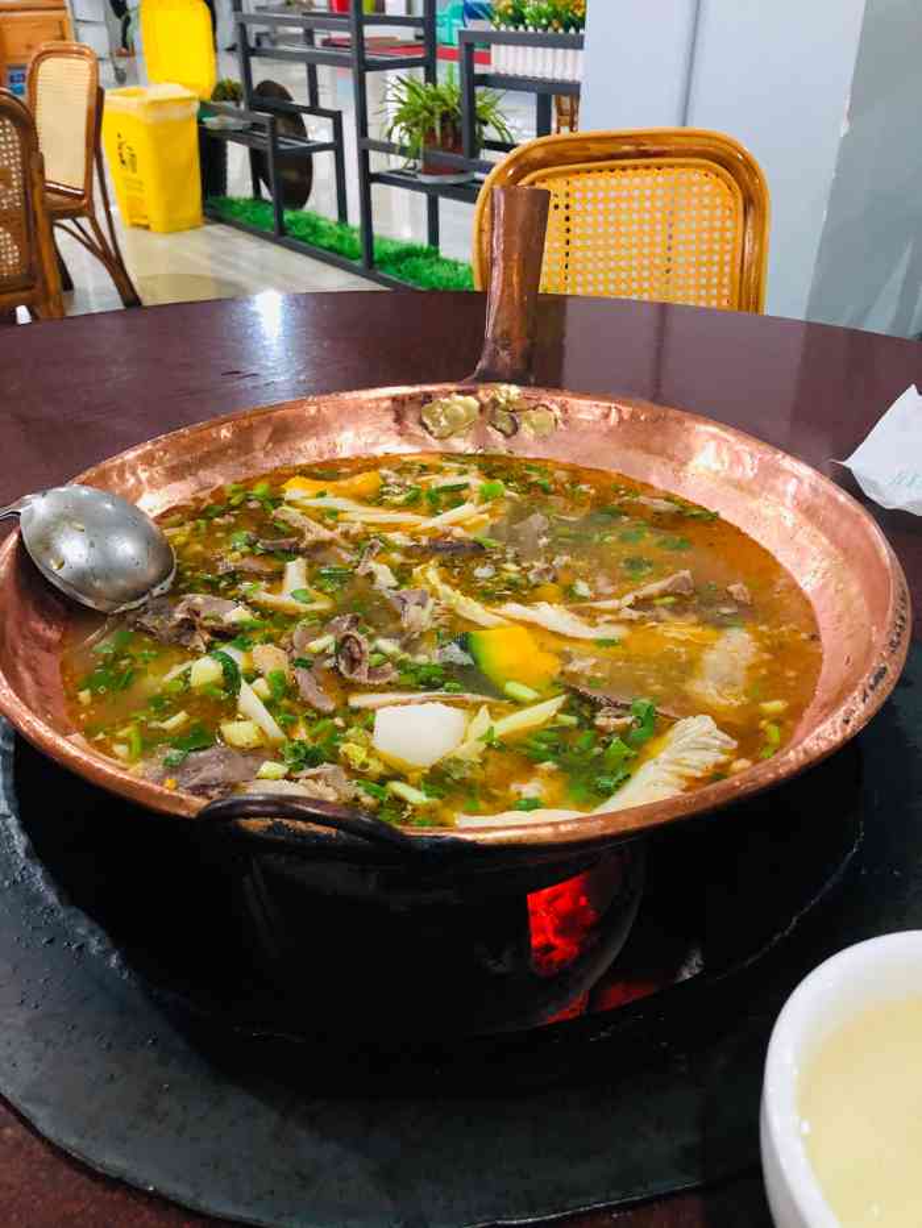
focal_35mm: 28
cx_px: 461
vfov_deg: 63.4
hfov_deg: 49.8
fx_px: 994
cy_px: 614
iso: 80
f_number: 1.8
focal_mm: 4
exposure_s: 1/8
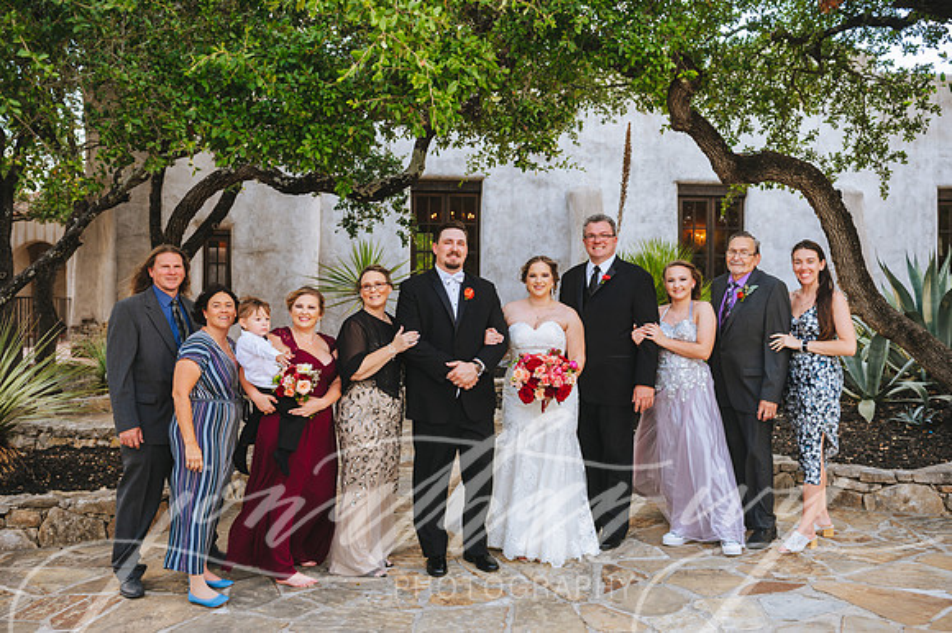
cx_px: 476
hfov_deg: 53.2
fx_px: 951
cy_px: 316
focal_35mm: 36
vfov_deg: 36.8
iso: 200
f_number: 3.5
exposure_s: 1/160
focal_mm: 36
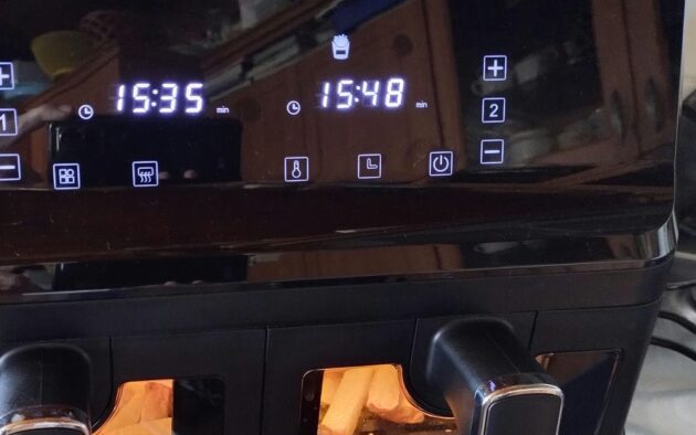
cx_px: 212
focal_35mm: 43
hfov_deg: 45.2
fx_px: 816
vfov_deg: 29.7
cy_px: 284
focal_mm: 4.71
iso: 2678
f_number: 1.7
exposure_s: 1/20
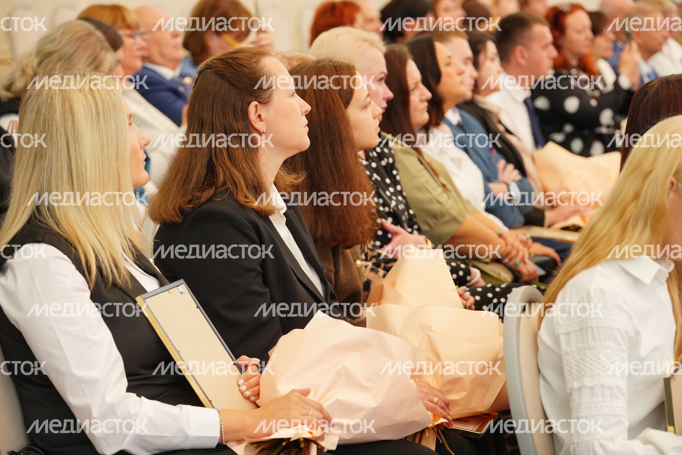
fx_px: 2652
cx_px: 341
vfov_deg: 9.8
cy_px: 228
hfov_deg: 14.7
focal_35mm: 140
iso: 2000
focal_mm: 140
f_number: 5.6
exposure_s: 1/160
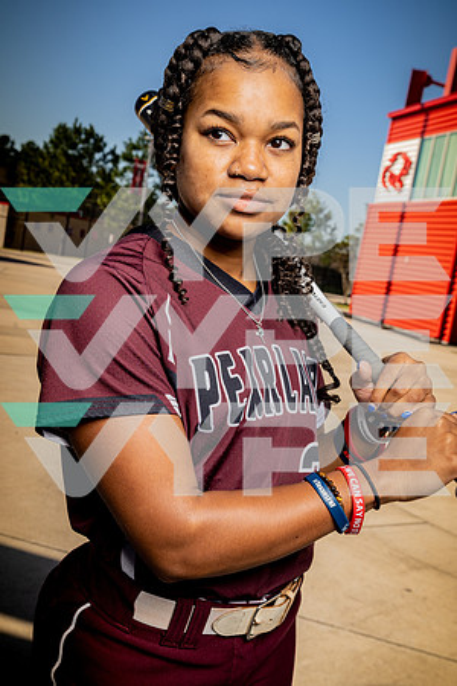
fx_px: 781
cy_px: 343
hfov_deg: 32.6
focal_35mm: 41
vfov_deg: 47.4
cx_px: 228
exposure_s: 1/250
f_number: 10
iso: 125
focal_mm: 41
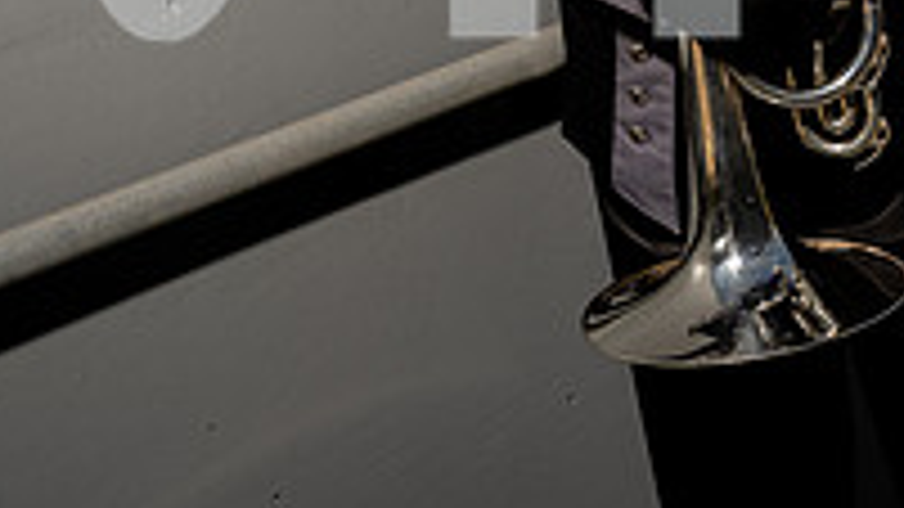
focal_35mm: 94
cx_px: 612
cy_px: -414
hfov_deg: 22.6
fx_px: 2253
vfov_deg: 11.8
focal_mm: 40
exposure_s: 1/250
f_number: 8
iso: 100
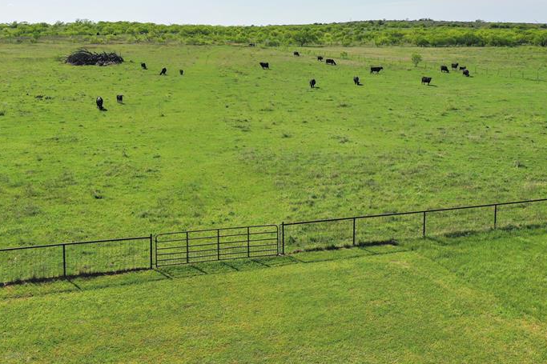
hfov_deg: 46.4
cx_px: 276
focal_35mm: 42
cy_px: 100
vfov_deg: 31.4
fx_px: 638
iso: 100
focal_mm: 10.26
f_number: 6.3
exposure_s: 1/800
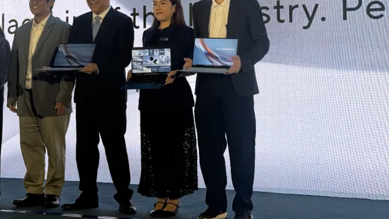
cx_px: 123
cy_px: 18
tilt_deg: +4.3
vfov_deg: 14.8
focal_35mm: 81
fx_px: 836
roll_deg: -0.1
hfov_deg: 26.0
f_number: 1.78
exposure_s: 1/481
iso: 100
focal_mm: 6.76
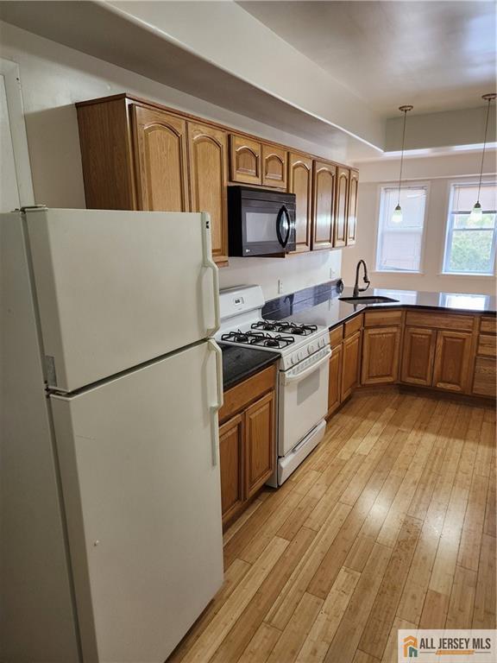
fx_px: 440
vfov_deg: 73.9
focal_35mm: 23
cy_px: 332
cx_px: 248
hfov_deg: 58.9
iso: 250
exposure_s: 1/120
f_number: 1.8
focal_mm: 5.4
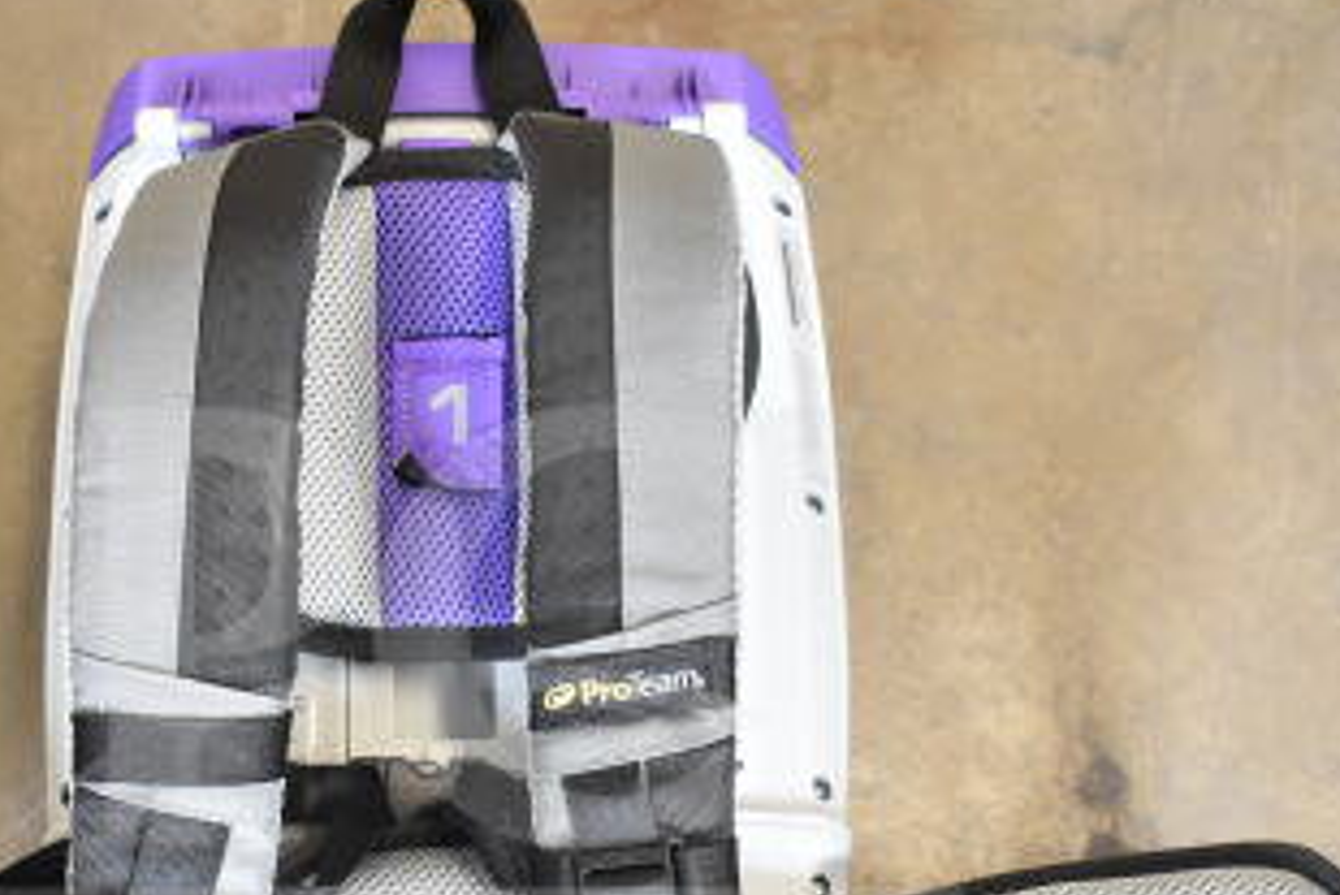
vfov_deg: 22.6
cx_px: 475
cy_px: 750
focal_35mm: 59
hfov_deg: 33.7
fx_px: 2197
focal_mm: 20
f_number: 4
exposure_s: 1/80
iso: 1600
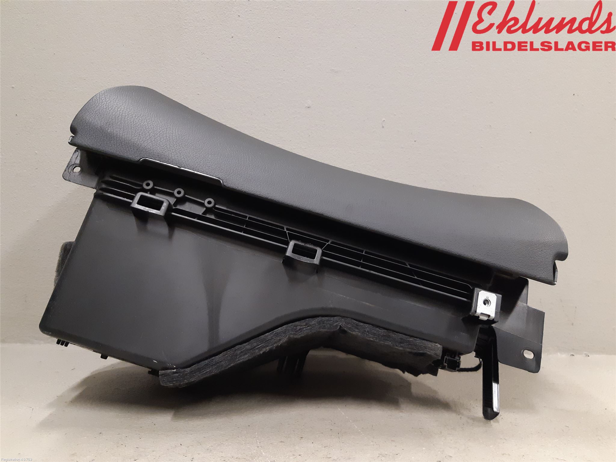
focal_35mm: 26
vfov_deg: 53.1
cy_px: 231
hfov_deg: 67.3
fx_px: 463
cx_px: 308
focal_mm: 3.93
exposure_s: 1/50
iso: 250
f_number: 1.7
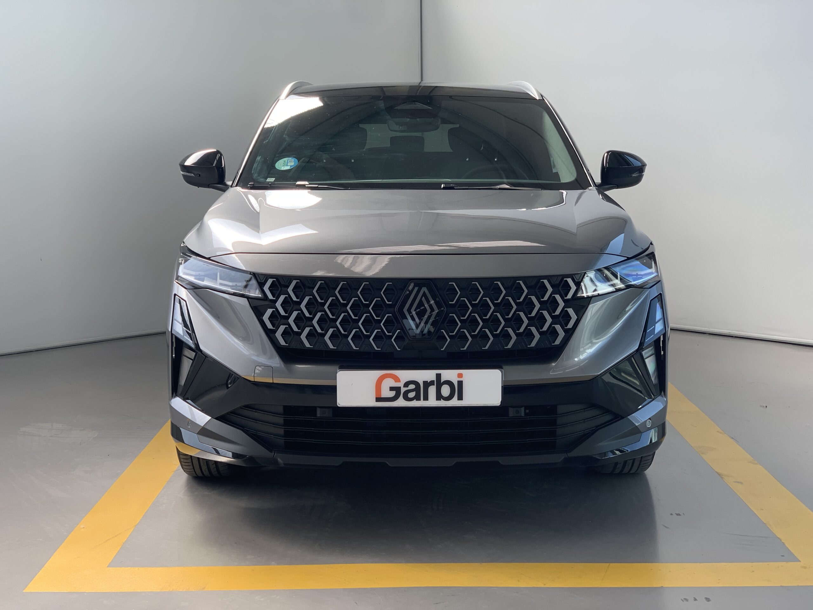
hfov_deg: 36.8
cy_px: 305
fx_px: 1221
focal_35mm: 52
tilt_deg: -7.4
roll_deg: +0.8
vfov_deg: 28.0
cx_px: 406
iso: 16
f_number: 2.4
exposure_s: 1/136
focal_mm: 6
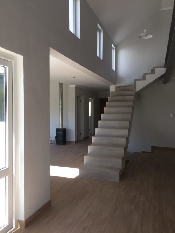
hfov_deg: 48.2
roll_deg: +0.4
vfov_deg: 61.7
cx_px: 88
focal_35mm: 29
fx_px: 195
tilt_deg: -0.8
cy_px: 116
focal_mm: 4.15
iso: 32
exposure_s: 1/208
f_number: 2.2
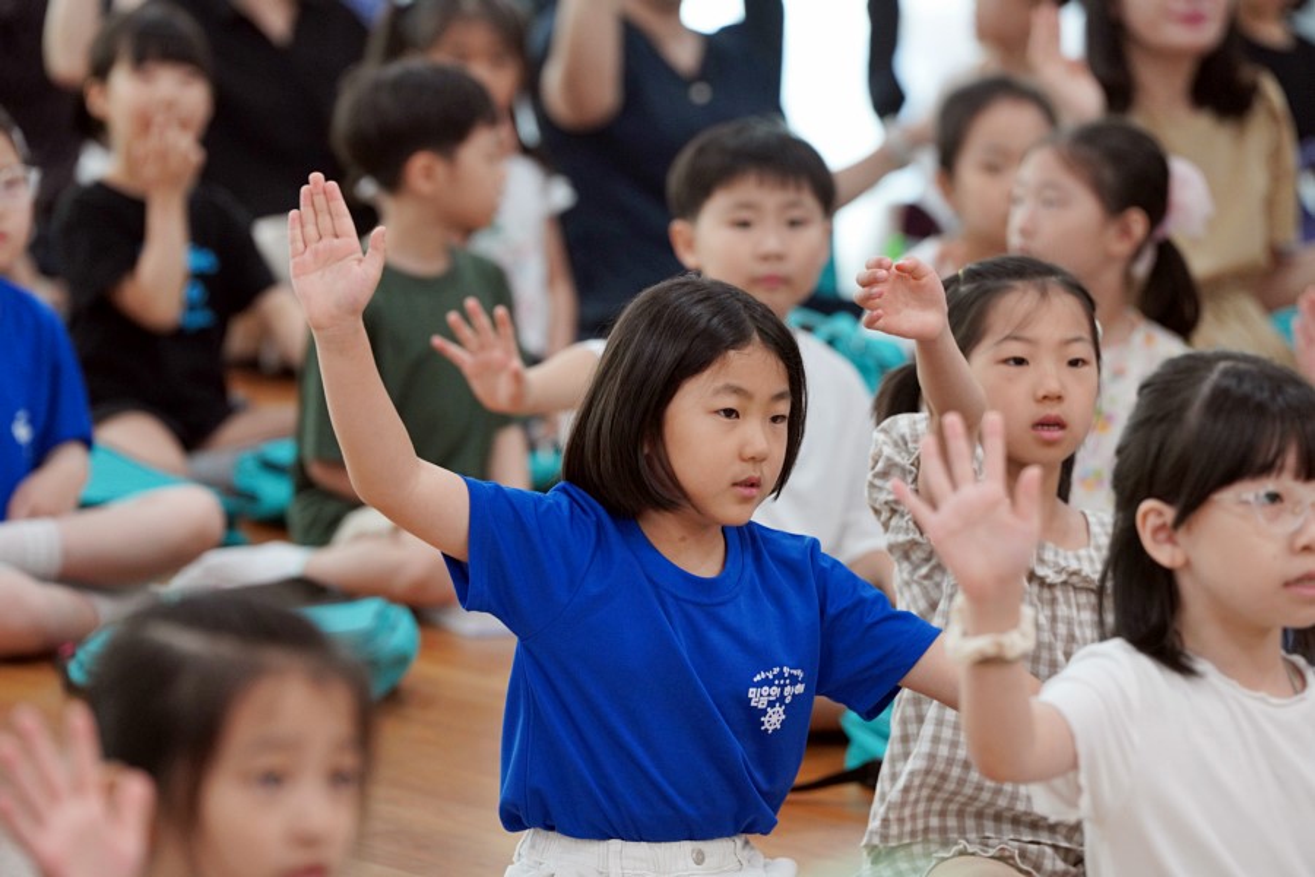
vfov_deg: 6.9
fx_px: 7305
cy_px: 438
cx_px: 658
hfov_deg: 10.3
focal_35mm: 200
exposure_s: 1/250
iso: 2500
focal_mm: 200
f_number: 4
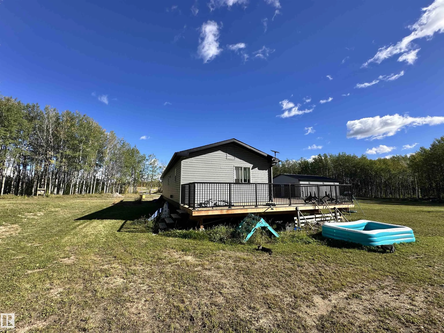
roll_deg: +0.0
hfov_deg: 102.1
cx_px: 222
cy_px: 166
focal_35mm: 14
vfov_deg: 85.7
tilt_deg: +8.5
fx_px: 180
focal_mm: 2.22
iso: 40
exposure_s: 1/1453
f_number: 2.2
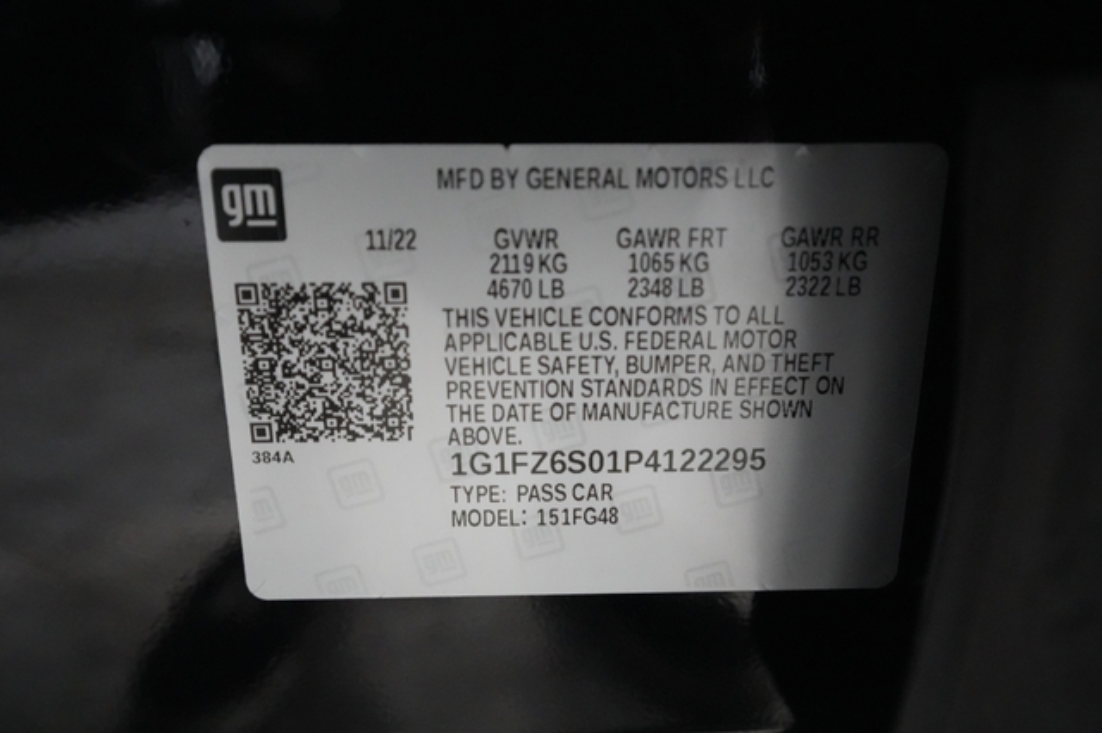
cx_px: 551
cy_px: 366
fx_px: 857
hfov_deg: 65.5
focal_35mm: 28
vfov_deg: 46.4
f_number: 5.6
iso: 16000
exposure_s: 1/100
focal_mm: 28
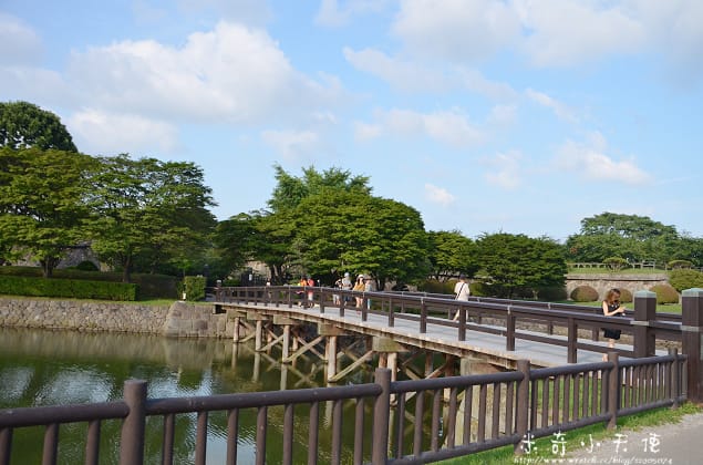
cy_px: 232
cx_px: 352
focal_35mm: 32
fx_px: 614
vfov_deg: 41.5
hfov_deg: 59.6
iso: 800
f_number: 5
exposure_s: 1/2000
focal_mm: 21
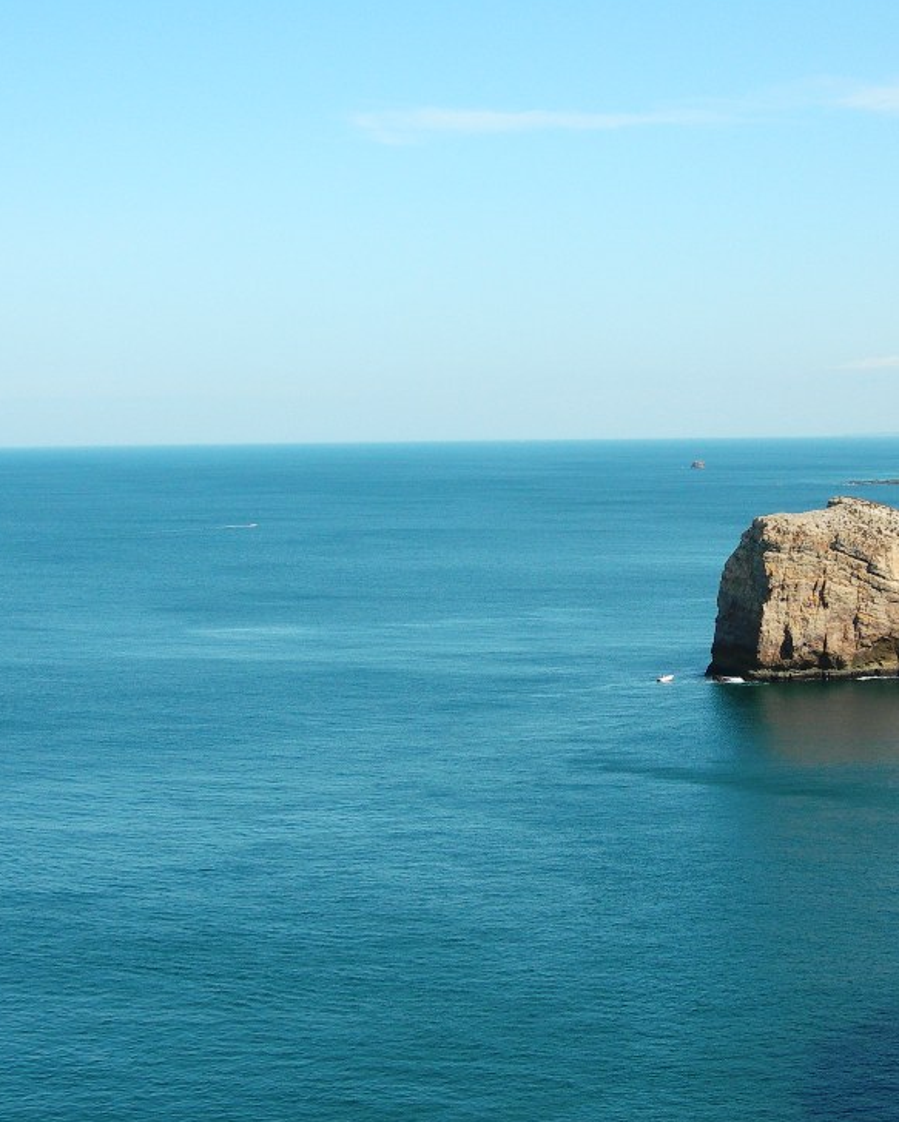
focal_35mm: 70
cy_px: 587
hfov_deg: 21.8
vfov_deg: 27.1
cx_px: 606
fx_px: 2327
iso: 50
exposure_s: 1/316
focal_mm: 10.6
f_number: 5.4
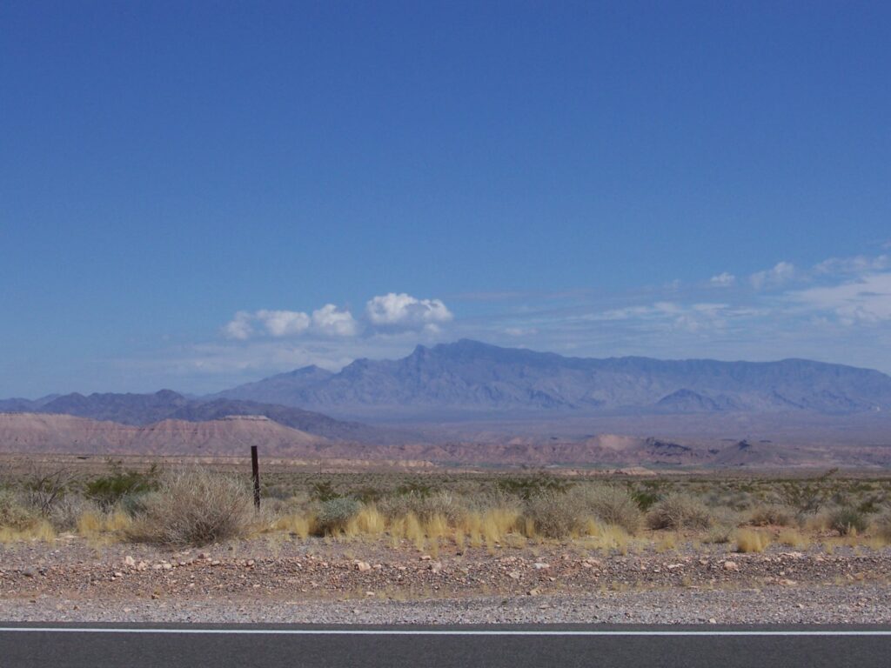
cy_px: 334
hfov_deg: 29.4
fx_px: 1699
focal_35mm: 66
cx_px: 446
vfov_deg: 22.3
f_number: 6.7
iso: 80
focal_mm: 10.8
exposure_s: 1/750
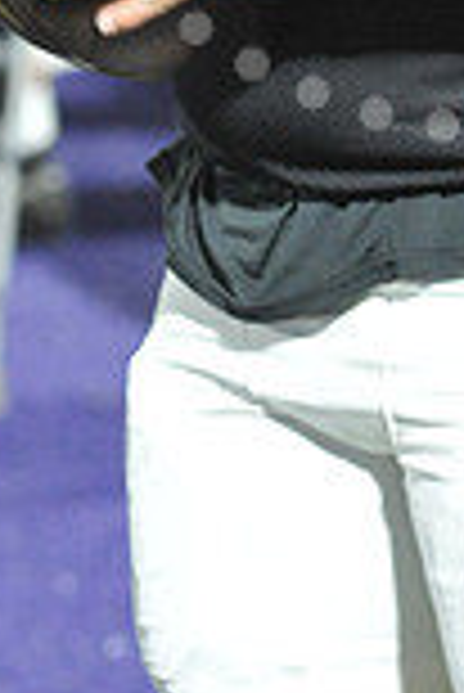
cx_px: 509
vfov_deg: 4.4
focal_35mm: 470
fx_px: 9066
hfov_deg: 2.9
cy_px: -405
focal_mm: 125
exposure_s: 1/125
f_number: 5.6
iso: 3200
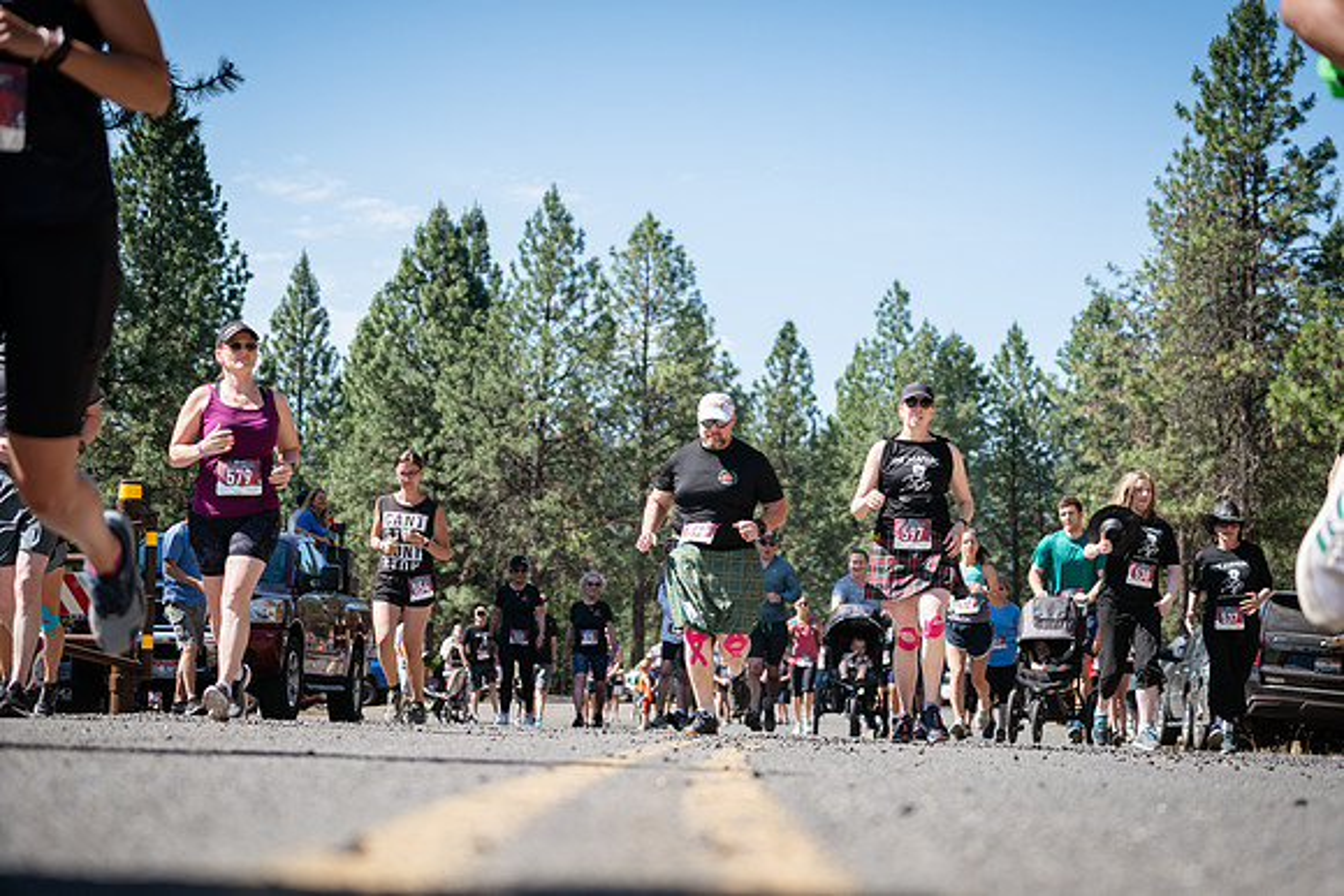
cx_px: 672
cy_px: 448
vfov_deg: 18.4
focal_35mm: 74
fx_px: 2763
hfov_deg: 27.3
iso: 100
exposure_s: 1/500
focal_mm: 74
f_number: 4
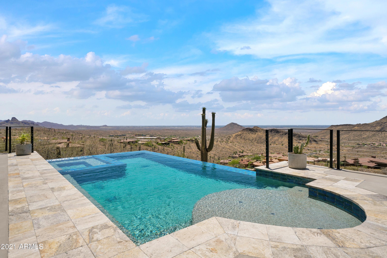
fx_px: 204
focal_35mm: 19
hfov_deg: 86.9
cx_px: 194
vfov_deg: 64.6
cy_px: 129
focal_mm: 19
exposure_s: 1/100
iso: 100
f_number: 18
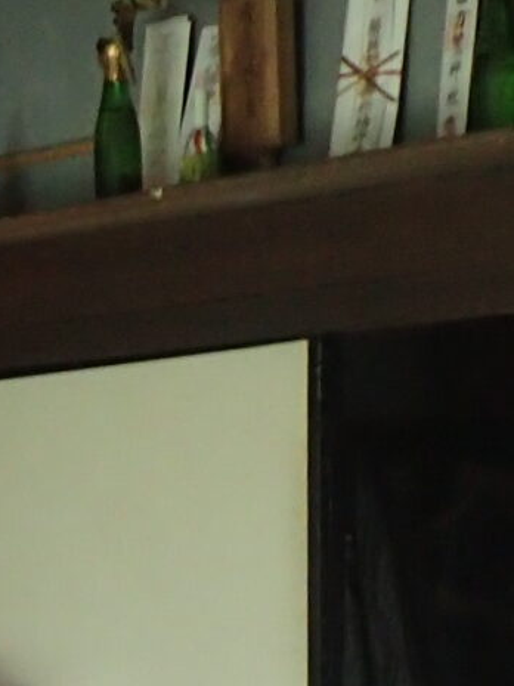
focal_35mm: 138
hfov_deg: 9.8
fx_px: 2732
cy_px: 1100
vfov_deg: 13.3
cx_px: -606
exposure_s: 1/30
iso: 400
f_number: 2
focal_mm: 4.5
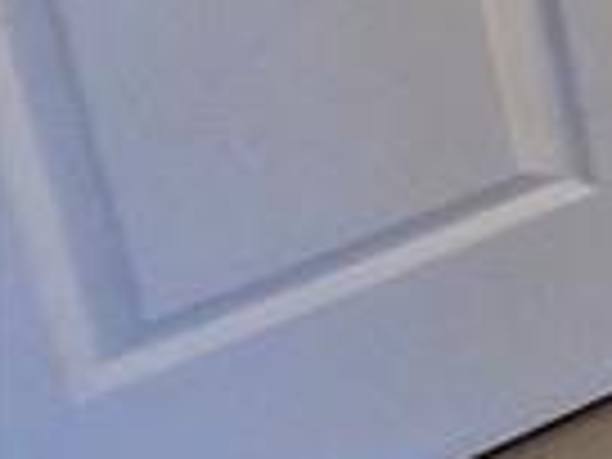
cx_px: 2282
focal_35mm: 98
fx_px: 1733
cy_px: -1012
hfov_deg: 8.8
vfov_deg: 10.0
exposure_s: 1/60
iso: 500
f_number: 1.9
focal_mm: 2.2
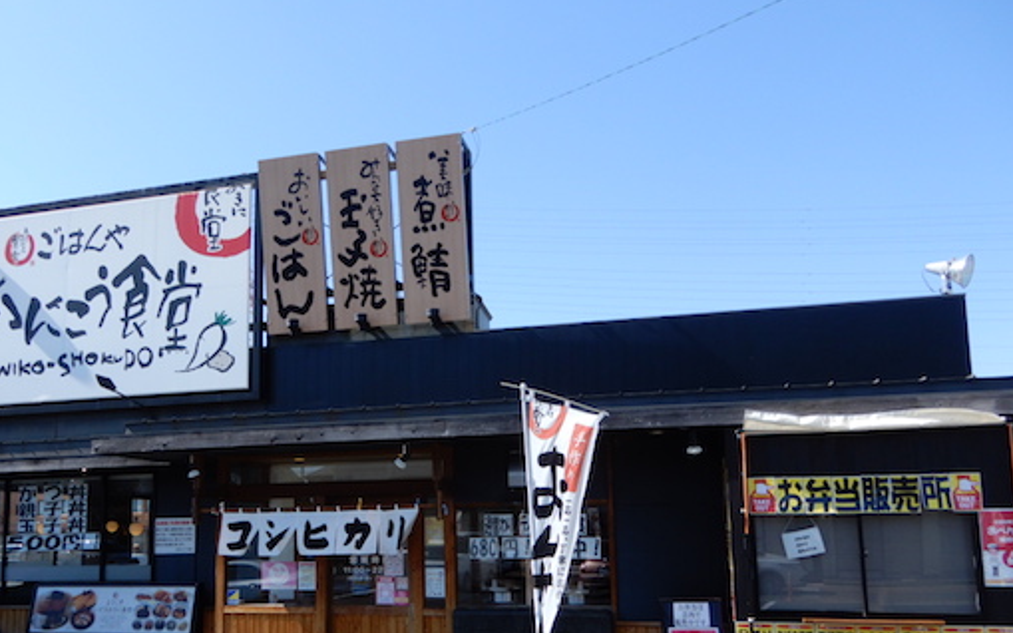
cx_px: 410
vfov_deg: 39.0
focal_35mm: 32
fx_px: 883
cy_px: 420
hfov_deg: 59.2
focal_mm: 4.3
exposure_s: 1/800
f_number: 3.4
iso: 80
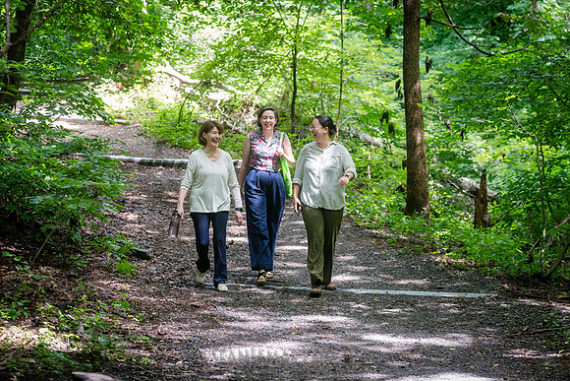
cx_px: 285
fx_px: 1475
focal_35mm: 93
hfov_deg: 21.9
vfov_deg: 14.7
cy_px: 190
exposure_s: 1/320
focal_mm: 92
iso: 2000
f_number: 4
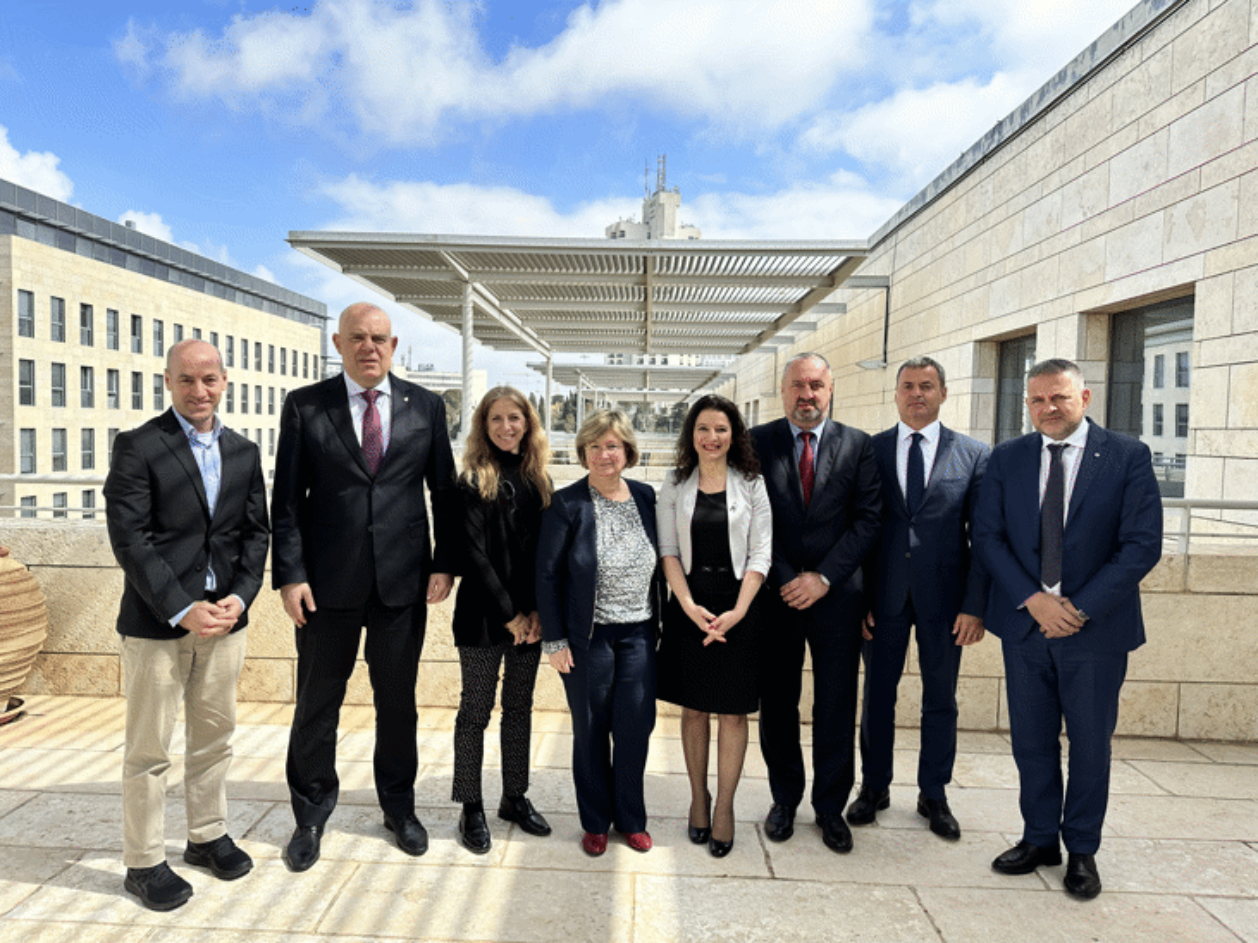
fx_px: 872
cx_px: 629
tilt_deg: -3.9
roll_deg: -0.7
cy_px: 472
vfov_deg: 56.8
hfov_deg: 71.6
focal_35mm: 24
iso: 80
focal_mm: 6.86
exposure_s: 1/2732
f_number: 1.78
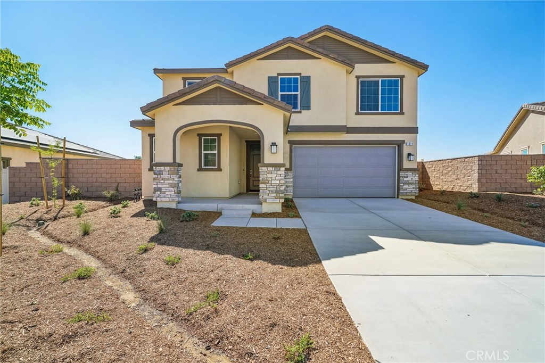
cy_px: 182
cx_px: 272
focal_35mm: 14
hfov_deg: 104.3
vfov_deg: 81.2
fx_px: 212
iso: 100
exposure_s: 1/125
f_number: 8
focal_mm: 14
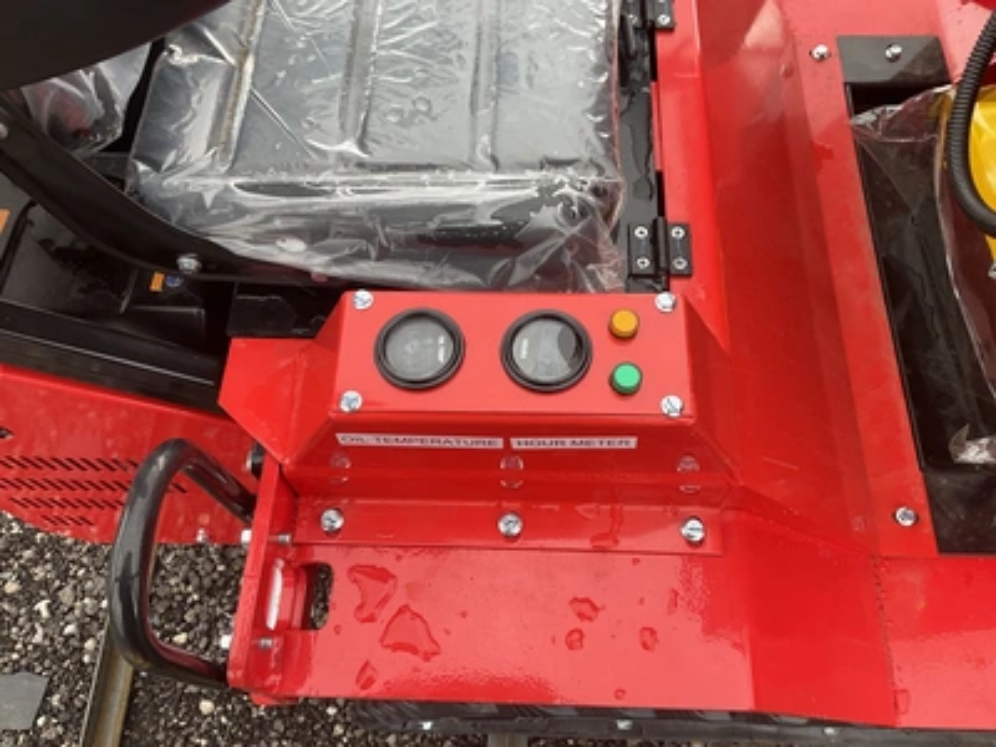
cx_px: 498
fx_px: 834
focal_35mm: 29
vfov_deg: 48.2
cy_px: 374
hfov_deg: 61.7
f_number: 1.8
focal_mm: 3
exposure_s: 1/122
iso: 25
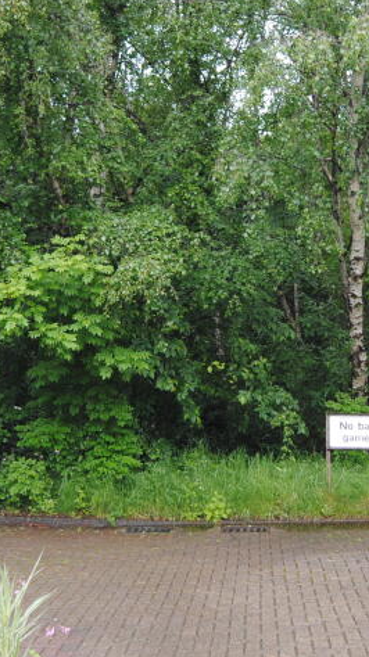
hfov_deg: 17.7
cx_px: 216
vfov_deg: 31.0
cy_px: 303
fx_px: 1185
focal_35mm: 68
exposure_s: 1/80
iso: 200
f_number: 5.6
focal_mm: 20
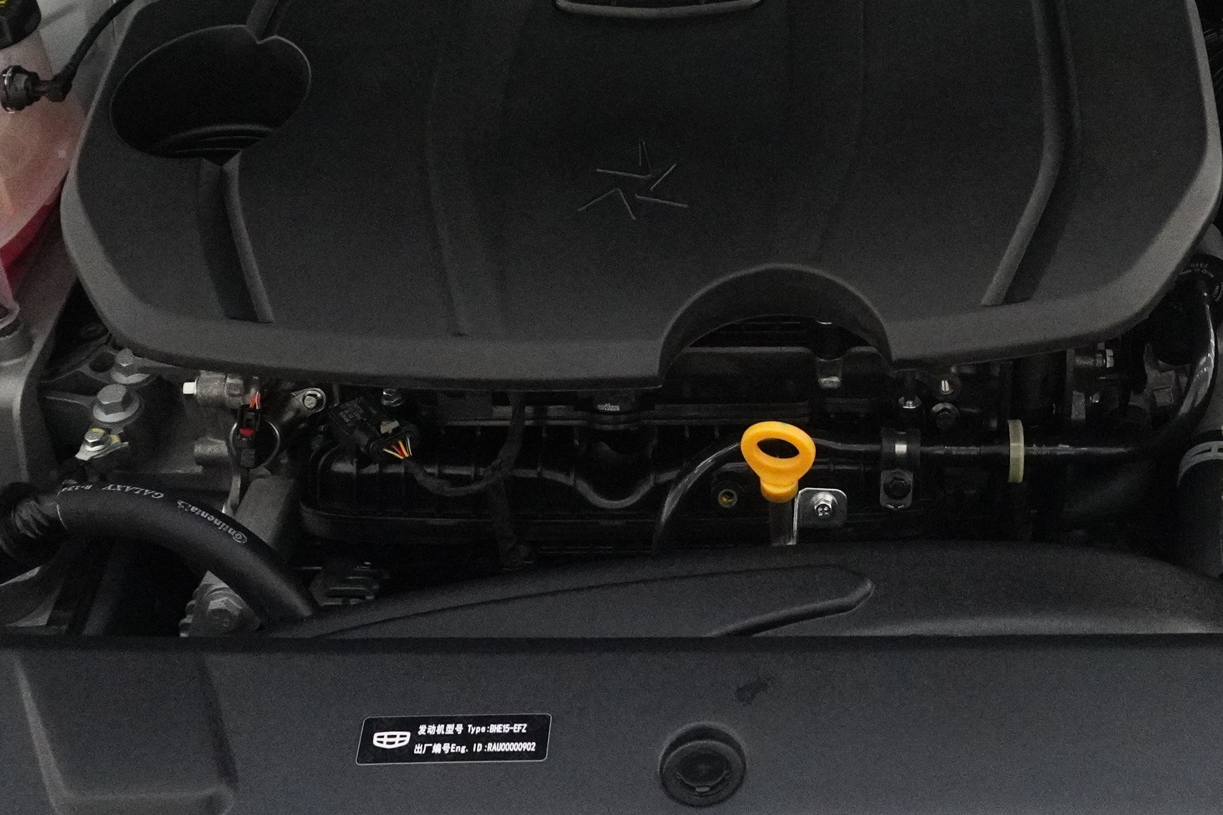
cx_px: 875
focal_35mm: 58
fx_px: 1970
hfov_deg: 34.0
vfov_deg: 22.8
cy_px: 78
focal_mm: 16
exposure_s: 1/125
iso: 6400
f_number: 6.3
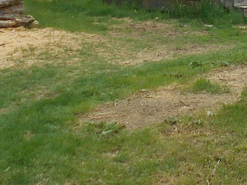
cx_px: 273
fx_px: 835
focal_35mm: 117
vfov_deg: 11.8
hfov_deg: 16.3
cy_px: -130
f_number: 3.2
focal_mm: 4.6
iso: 80
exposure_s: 1/640
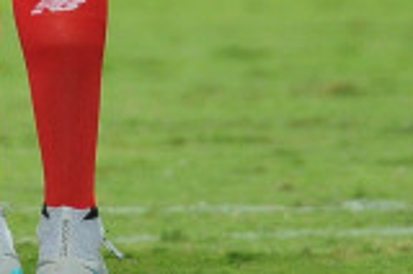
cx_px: -57
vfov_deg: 0.6
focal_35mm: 2153
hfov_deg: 1.0
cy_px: -405
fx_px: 24650
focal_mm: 380
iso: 4000
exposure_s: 1/400
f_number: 4
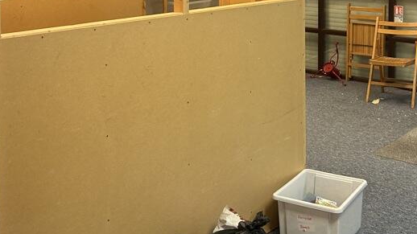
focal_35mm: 56
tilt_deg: -3.6
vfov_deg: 20.5
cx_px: 252
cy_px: -19
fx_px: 619
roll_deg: -1.5
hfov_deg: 37.1
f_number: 1.5
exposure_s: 1/50
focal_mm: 5.7
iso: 80
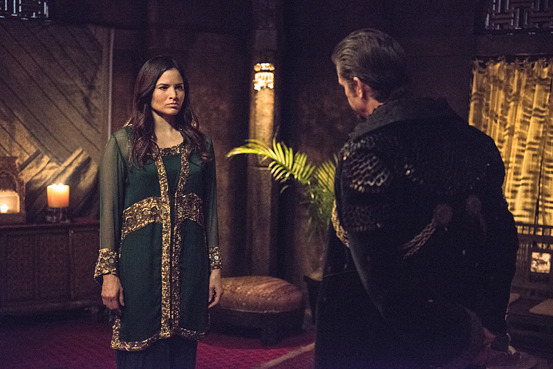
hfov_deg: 35.6
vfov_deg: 24.2
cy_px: 184
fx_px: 860
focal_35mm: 56
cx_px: 276
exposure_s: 1/125
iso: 8063
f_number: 2.8
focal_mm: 56
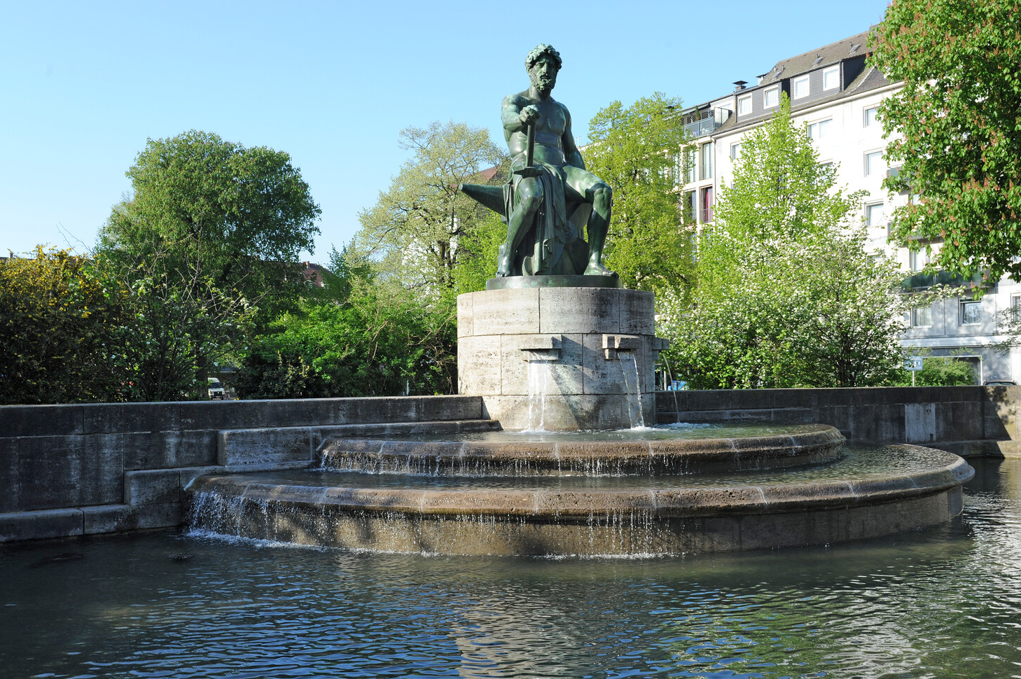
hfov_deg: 53.2
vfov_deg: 36.8
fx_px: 1020
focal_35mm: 36
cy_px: 349
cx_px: 510
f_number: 11
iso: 320
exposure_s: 1/200
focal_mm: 35
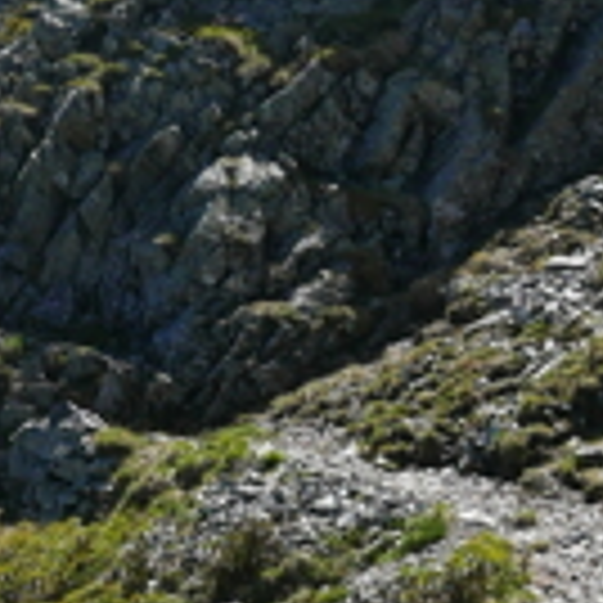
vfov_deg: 11.9
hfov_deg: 11.6
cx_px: -124
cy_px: 364
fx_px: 2897
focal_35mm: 147
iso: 200
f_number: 5.6
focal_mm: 13
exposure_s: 1/640
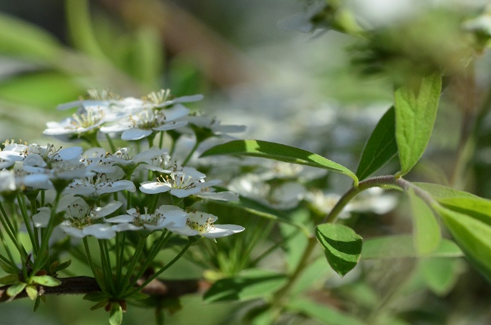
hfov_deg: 9.3
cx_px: 253
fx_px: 3018
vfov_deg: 6.2
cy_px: 180
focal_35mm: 222
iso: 1100
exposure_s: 1/640
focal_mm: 105
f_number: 10
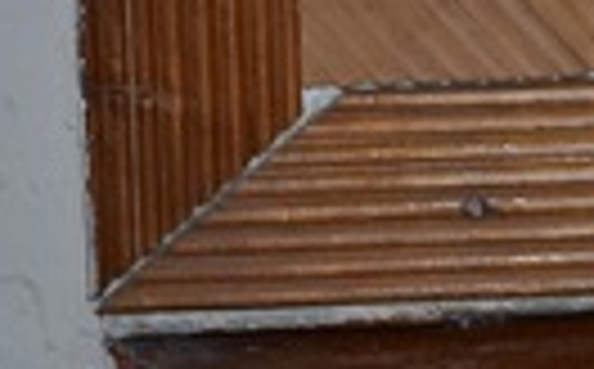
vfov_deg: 4.9
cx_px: 1220
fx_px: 4266
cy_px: -434
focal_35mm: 264
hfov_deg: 7.6
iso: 200
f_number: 5.6
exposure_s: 1/30
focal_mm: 36
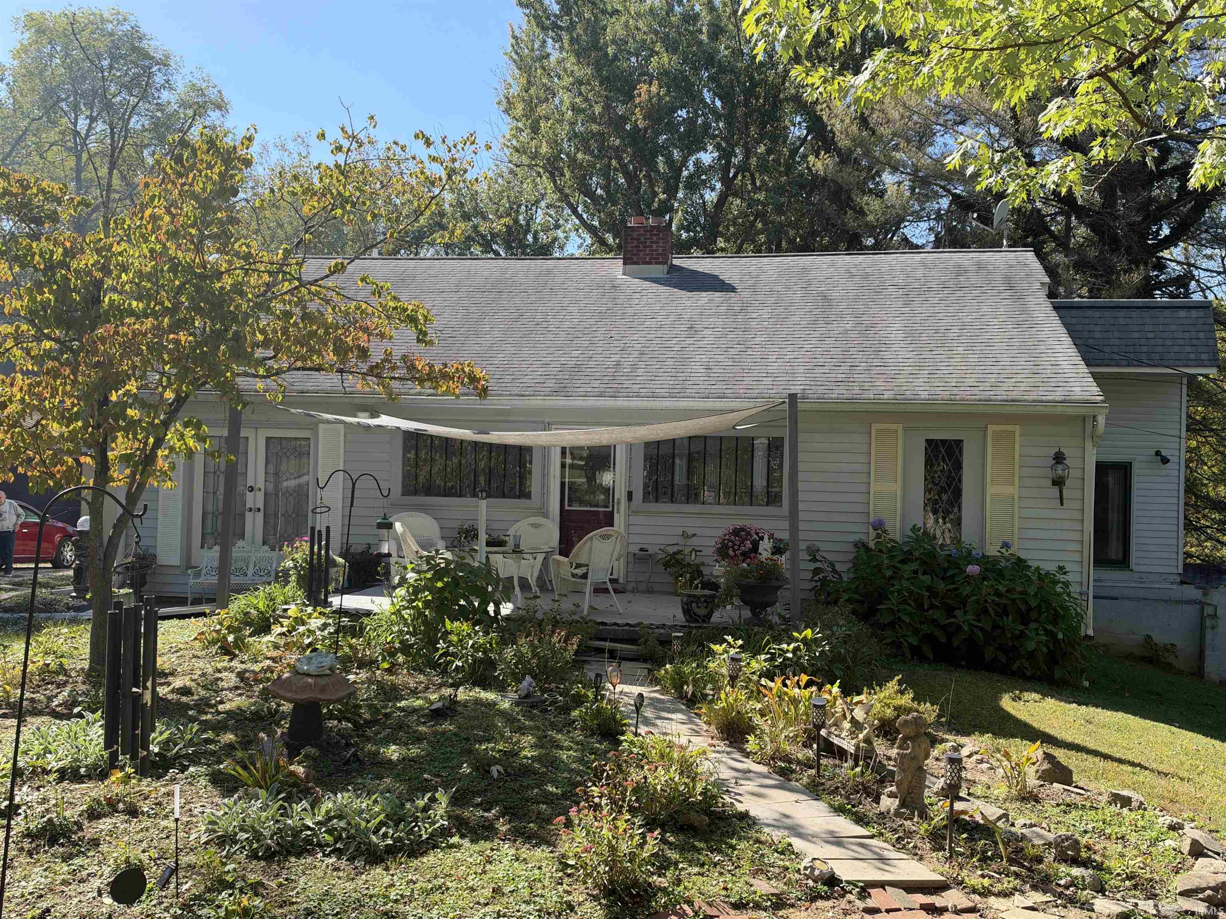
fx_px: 1098
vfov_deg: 45.4
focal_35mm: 31
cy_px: 460
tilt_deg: +0.7
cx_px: 613
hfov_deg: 58.4
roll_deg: -1.6
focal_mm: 6.93
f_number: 1.8
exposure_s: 1/1715
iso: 100
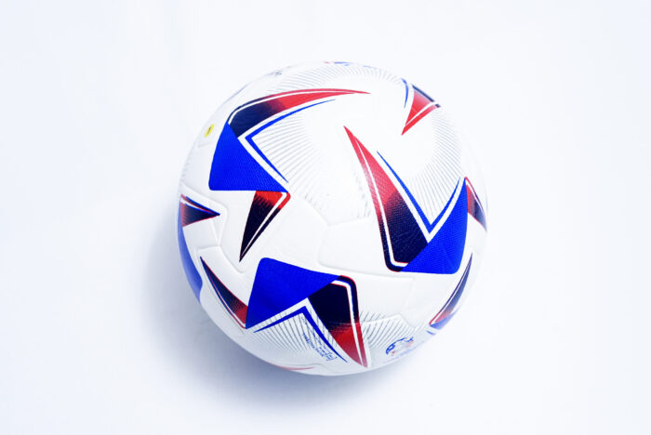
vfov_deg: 21.6
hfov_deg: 31.9
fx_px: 1140
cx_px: 326
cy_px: 218
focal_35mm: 63
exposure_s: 1/160
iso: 3200
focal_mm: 63
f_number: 8
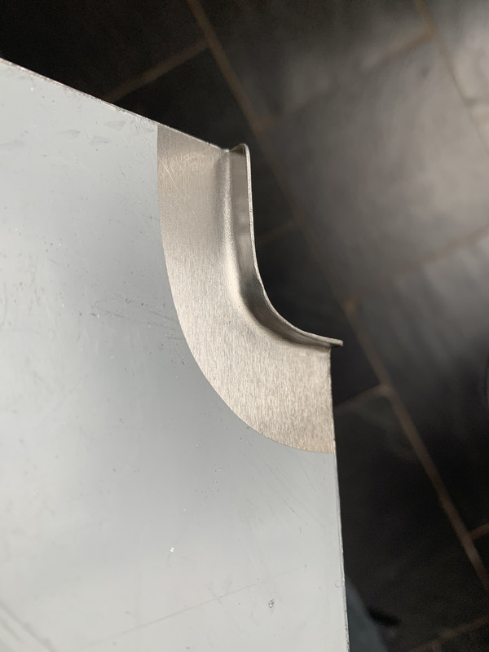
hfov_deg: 53.1
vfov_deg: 67.3
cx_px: 244
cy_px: 326
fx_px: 490
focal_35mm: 26
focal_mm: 4.25
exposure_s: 1/121
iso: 80
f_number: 1.8
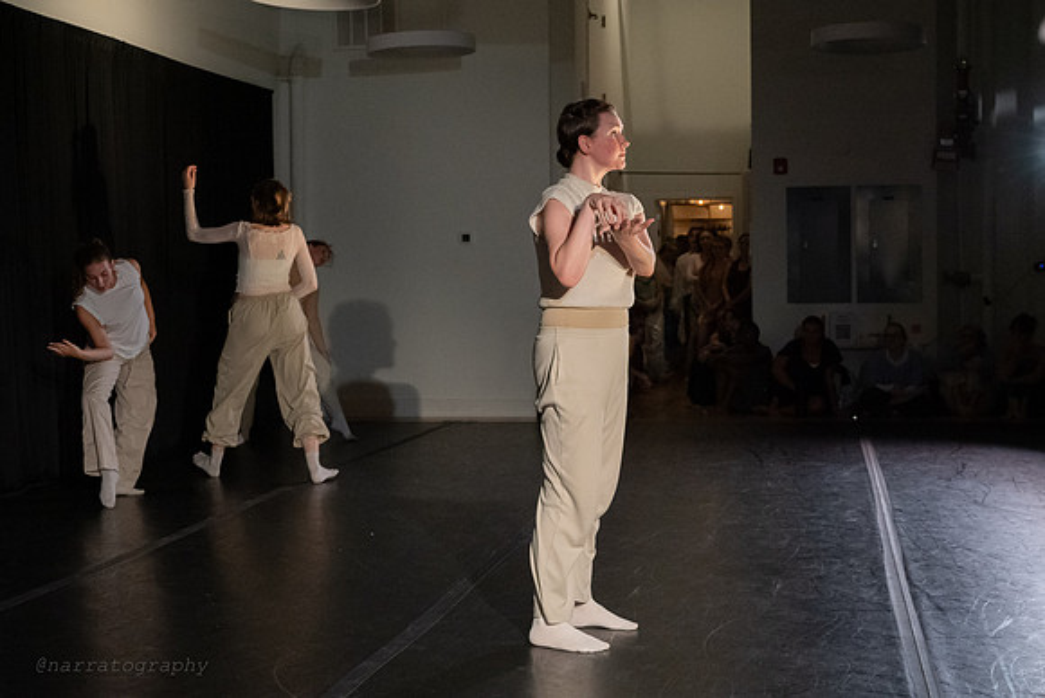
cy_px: 303
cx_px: 600
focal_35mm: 53
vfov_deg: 25.3
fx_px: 1549
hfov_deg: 37.2
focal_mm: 46
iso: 6400
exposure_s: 1/500
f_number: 4.5
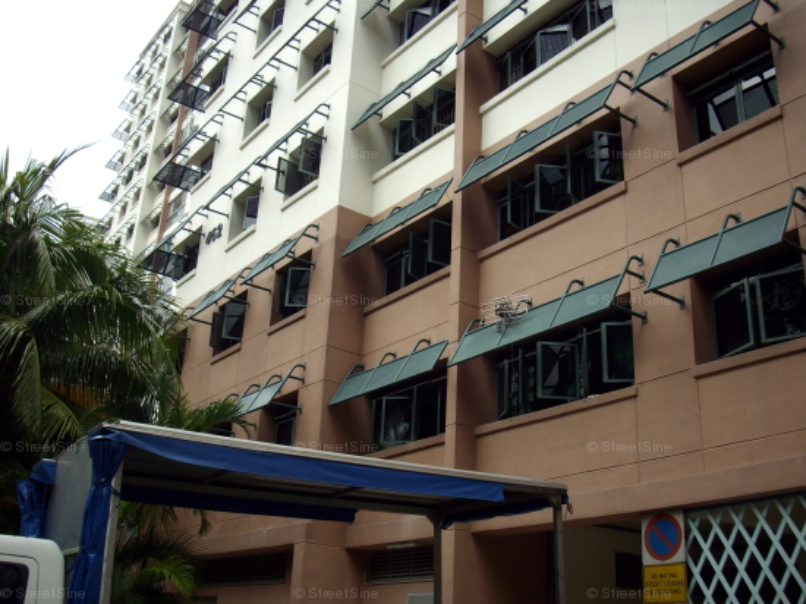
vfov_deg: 38.6
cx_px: 403
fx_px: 861
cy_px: 302
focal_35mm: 37
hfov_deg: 50.2
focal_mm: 6.2
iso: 80
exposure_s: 1/400
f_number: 2.8
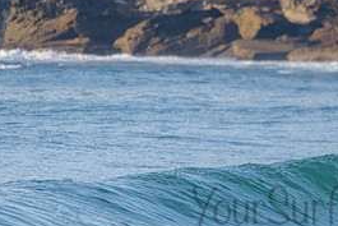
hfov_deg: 1.5
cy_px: 173
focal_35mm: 1344
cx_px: 405
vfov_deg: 1.0
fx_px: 12625
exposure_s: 1/2000
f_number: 5.6
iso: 640
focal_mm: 500
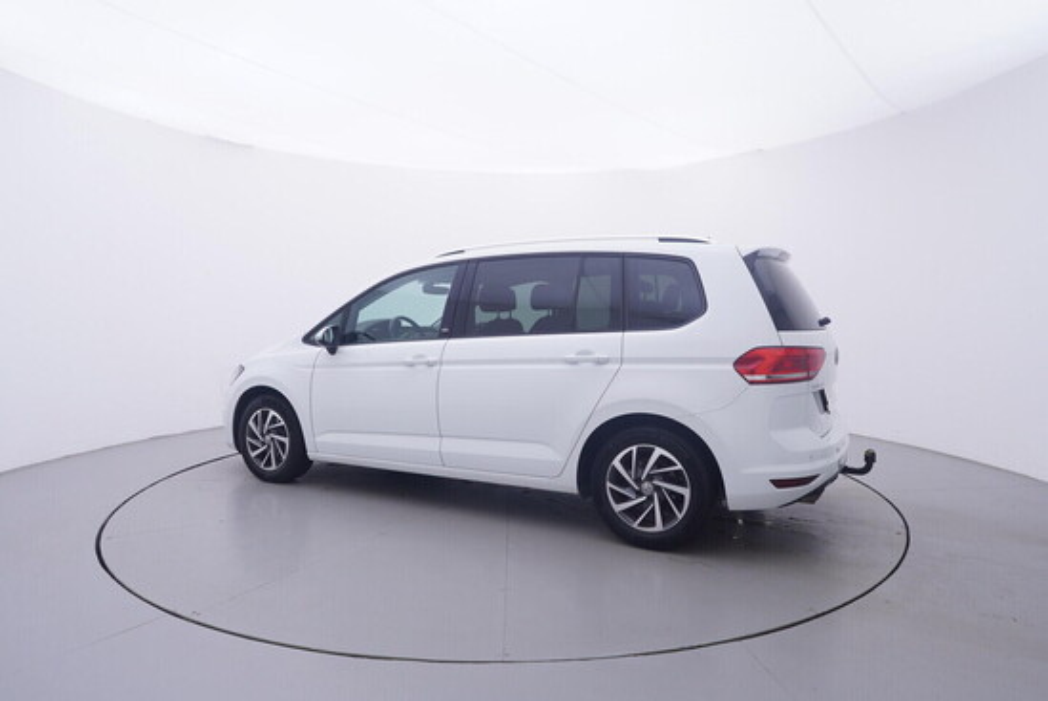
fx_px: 655
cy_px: 350
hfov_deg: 77.3
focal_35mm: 22
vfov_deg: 56.2
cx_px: 524
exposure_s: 1/80
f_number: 5
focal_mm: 15
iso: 200
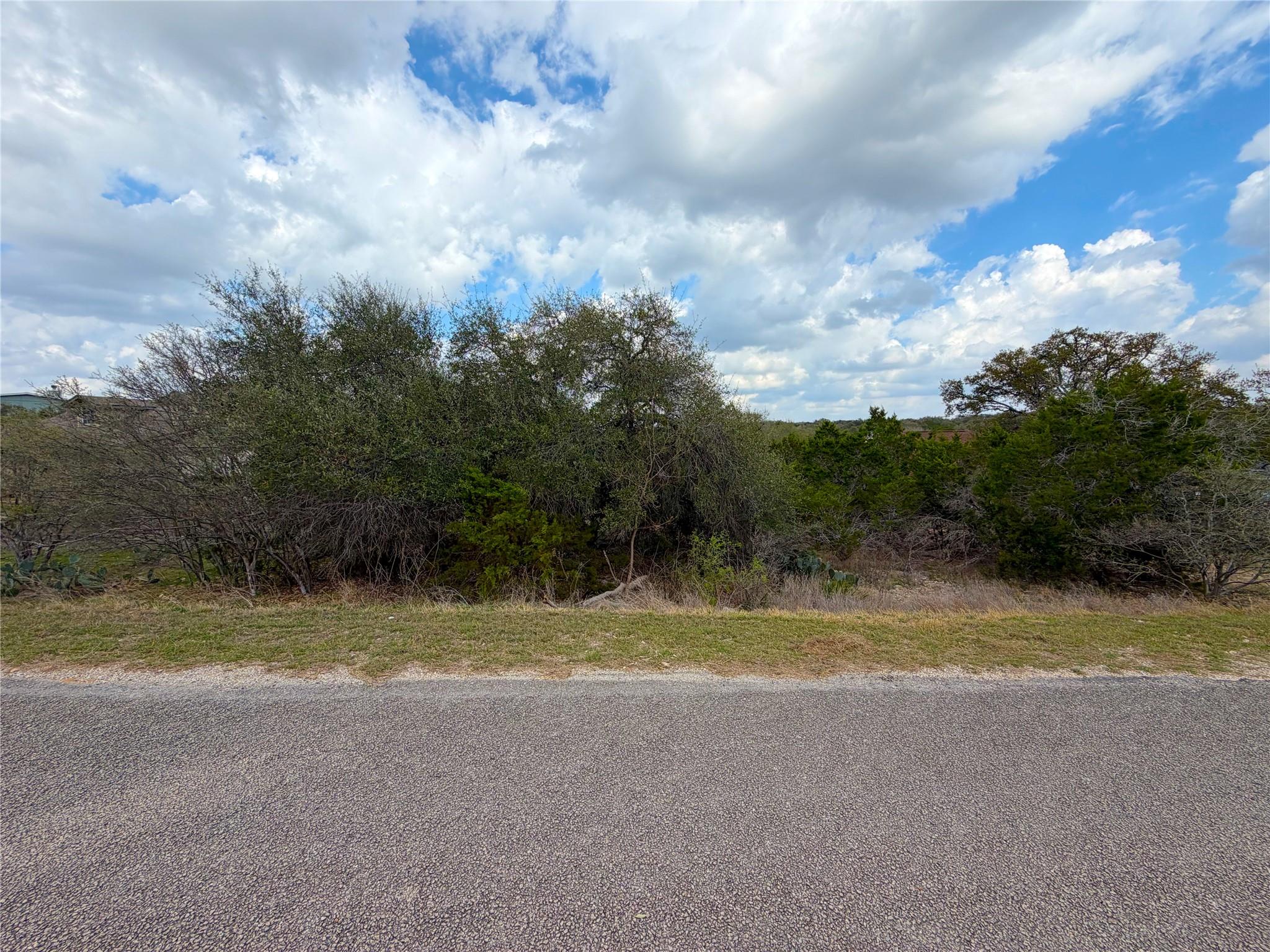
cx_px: 635
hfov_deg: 102.1
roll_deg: +1.3
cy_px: 476
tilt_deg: -2.8
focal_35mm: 14
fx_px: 514
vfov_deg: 85.7
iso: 20
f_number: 2.2
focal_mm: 2.22
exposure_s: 1/830
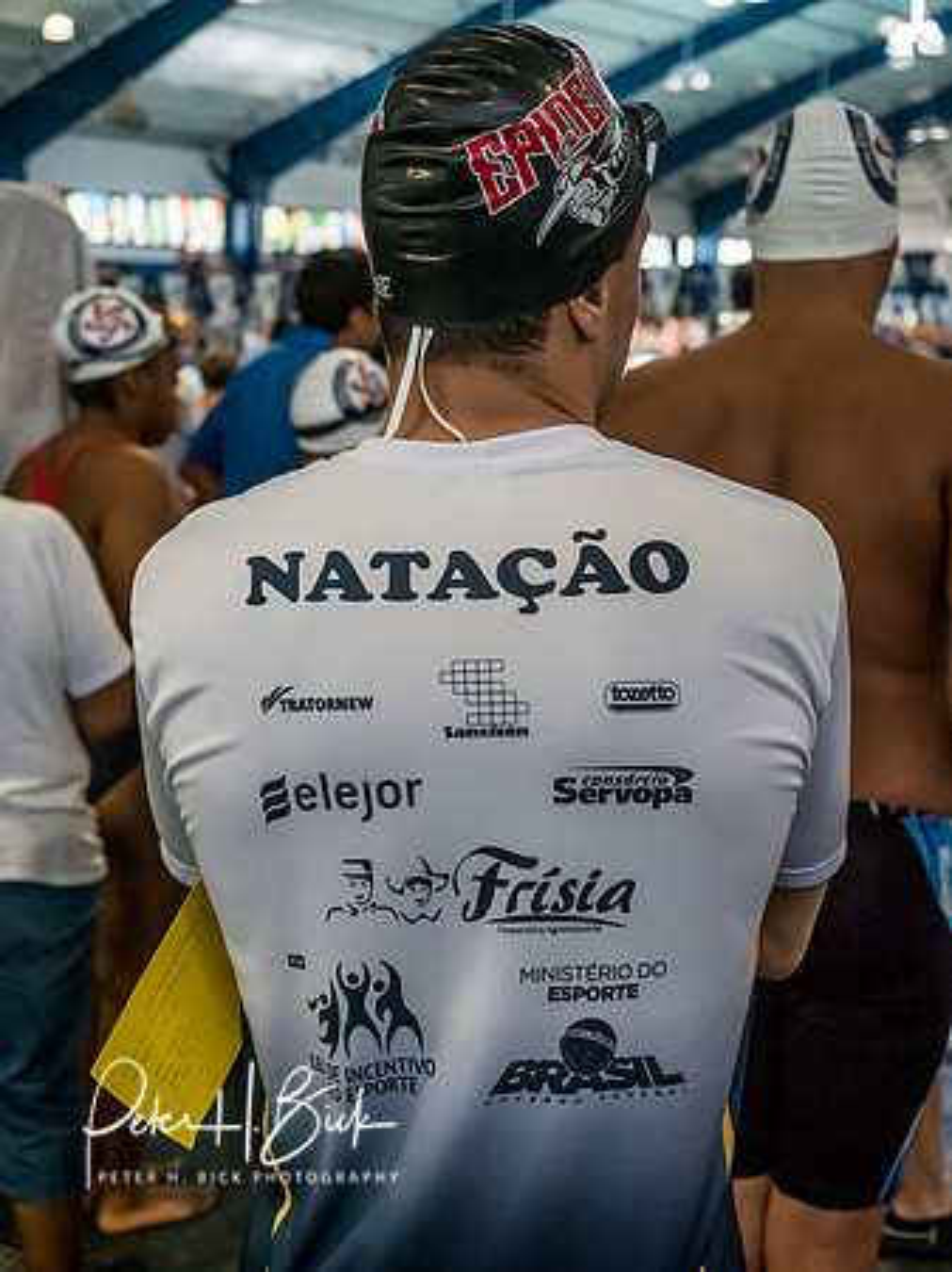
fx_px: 1835
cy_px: 636
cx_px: 476
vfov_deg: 38.2
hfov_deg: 29.1
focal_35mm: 50
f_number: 2.8
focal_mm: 25
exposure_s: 1/1000
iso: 3200
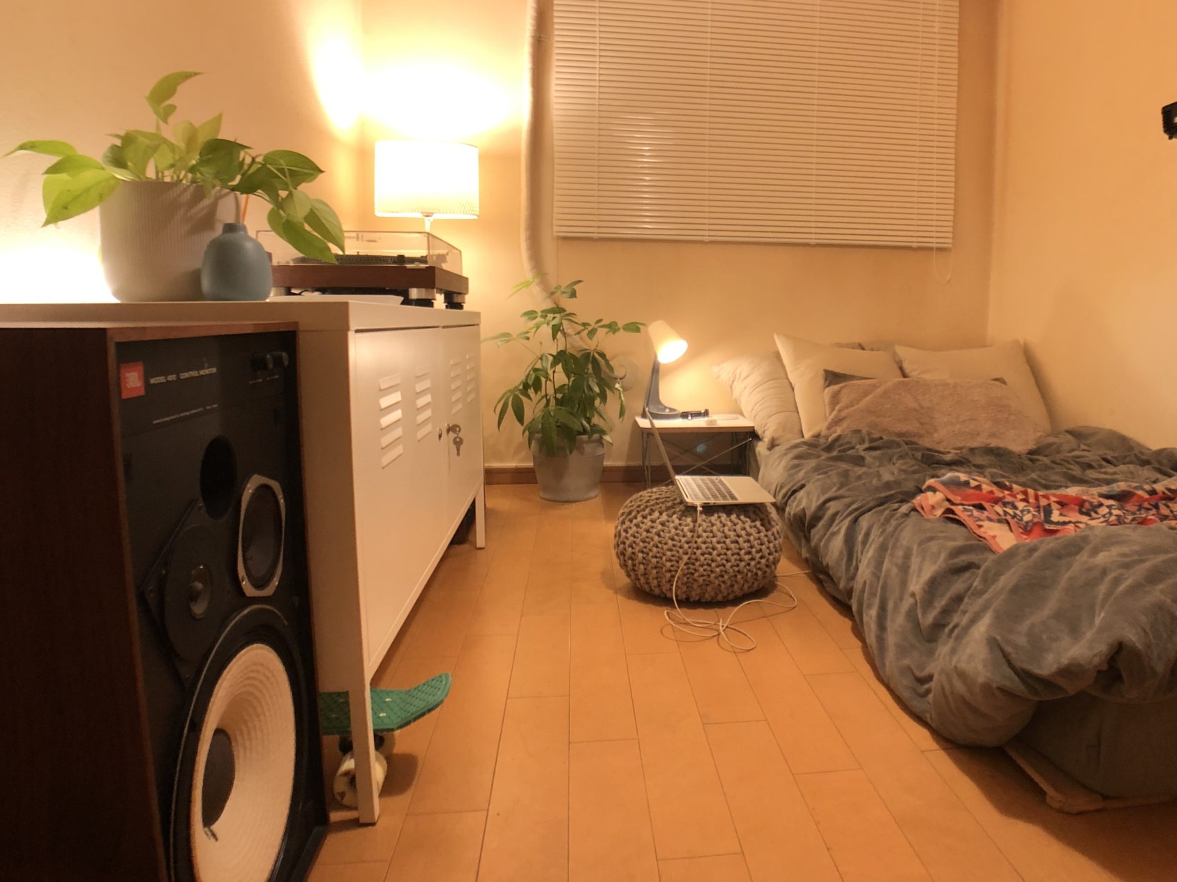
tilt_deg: -5.5
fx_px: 1156
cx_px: 697
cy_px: 411
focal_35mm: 34
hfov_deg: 53.6
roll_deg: -0.6
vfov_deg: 41.8
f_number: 1.8
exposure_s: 1/15
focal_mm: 3.99
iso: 50
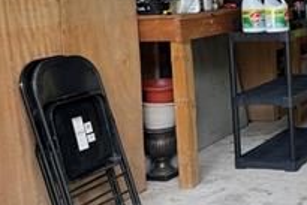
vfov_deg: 17.4
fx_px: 666
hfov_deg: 23.9
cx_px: 356
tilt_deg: -6.1
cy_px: 37
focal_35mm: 78
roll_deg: +3.5
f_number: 1.78
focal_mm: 6.76
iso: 125
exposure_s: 1/121
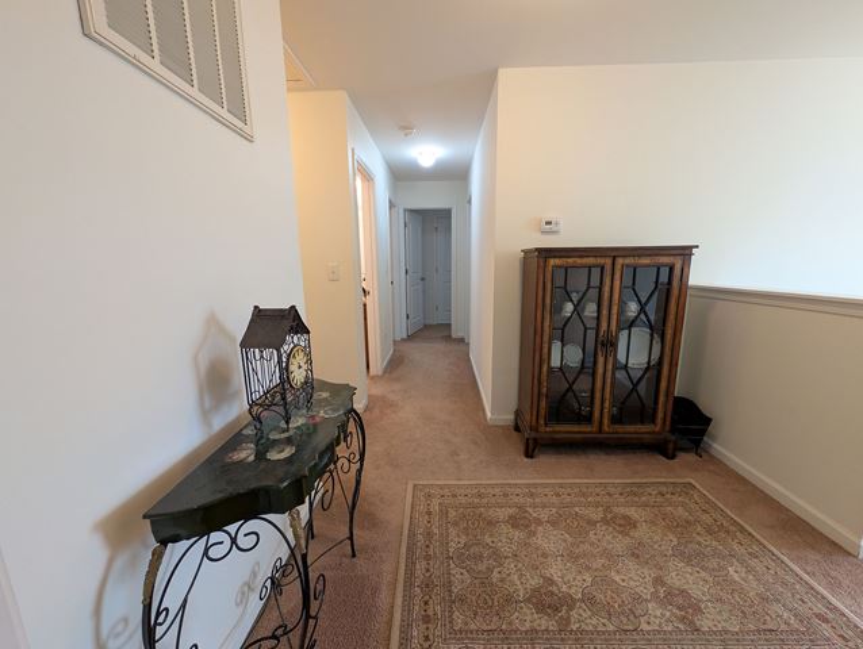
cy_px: 324
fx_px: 300
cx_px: 432
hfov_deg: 110.5
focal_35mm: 12
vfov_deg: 94.6
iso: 274
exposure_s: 1/60
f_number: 1.7
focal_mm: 2.02
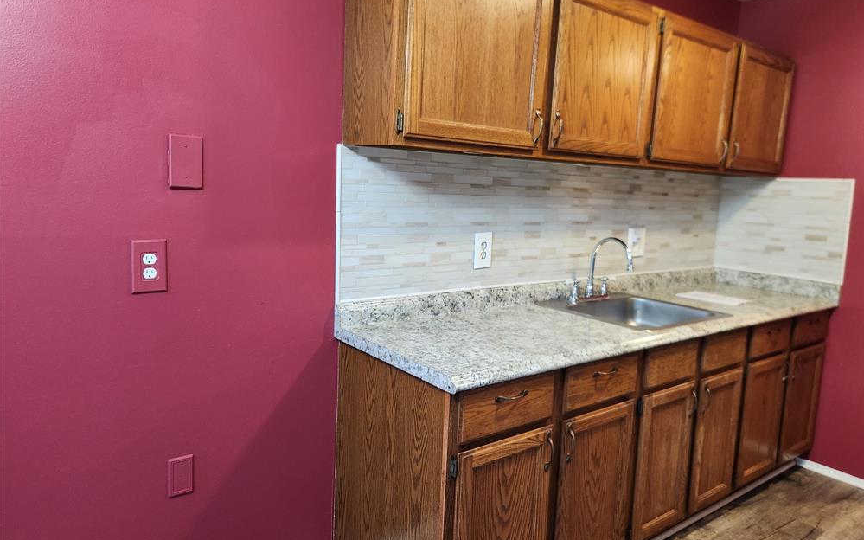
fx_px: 589
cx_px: 442
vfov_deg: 49.2
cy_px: 252
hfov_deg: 72.5
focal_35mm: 25
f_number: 1.8
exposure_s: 1/120
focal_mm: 5.4
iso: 400
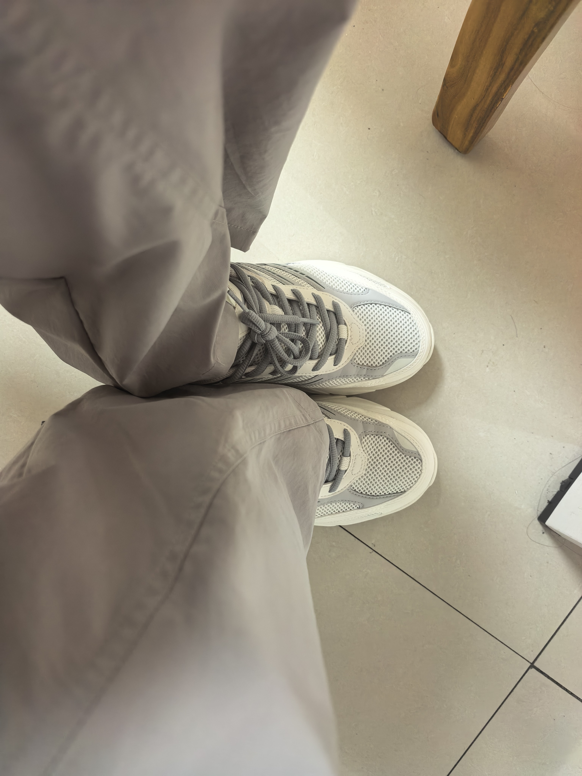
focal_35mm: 24
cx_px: 291
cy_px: 388
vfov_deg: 71.6
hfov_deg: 56.8
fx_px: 538
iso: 640
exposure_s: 1/50
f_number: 2
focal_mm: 6.98
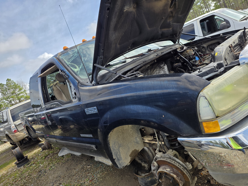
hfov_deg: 73.9
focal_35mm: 23
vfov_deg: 58.9
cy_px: 93
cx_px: 124
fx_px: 165
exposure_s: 1/2985
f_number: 1.7
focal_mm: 6.25
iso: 80
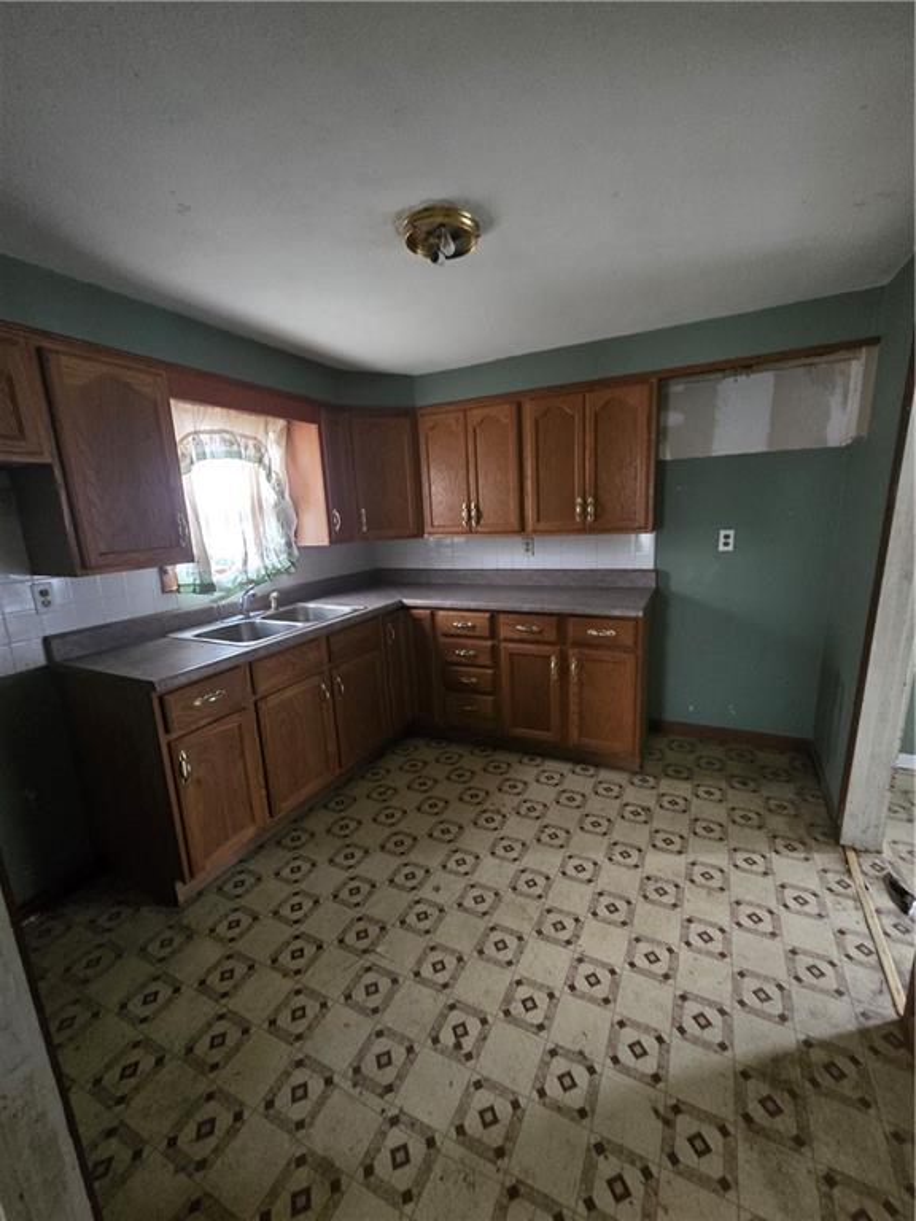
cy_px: 610
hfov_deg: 89.9
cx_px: 458
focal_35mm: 13
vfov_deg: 106.2
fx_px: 459
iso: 1250
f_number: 2.2
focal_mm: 2.2
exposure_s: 1/24
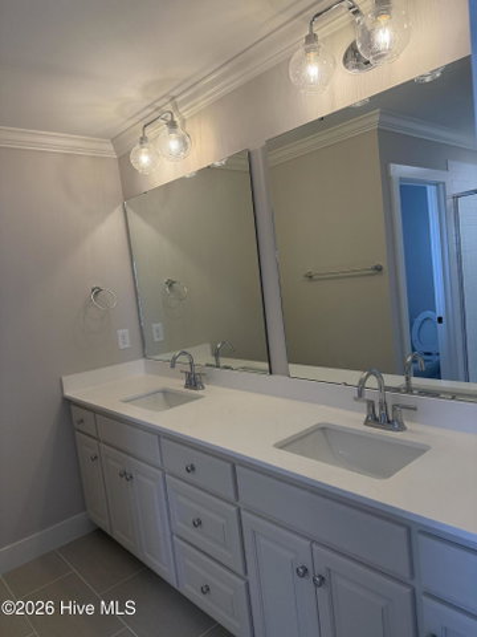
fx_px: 441
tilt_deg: -5.3
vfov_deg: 71.6
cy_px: 318
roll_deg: +6.7
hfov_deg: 56.8
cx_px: 238
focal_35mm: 24
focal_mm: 6.76
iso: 160
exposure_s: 1/237
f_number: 1.78
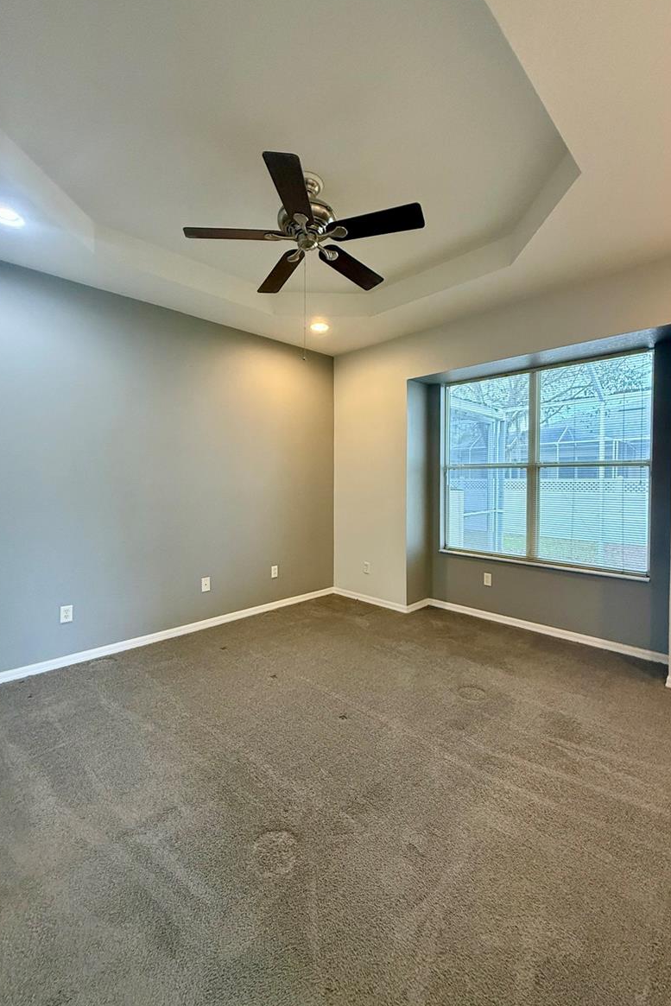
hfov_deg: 77.3
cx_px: 348
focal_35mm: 15
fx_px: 419
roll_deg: -0.7
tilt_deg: -0.9
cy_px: 491
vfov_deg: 100.4
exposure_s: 1/99
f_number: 2.2
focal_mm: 2.22
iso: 400
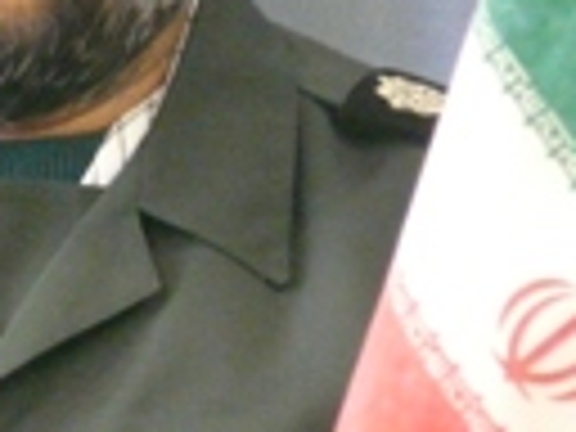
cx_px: -83
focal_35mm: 1269
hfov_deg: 1.6
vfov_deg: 1.2
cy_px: 38
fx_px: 21116
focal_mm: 65.3
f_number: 3.6
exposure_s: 1/30
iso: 800
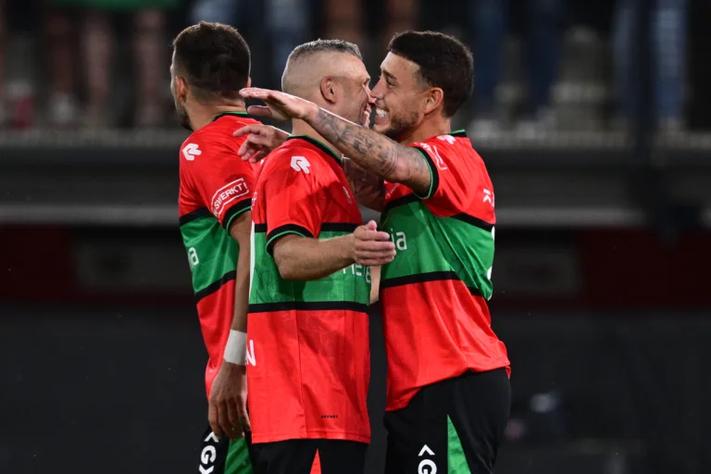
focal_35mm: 400
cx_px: 356
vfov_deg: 3.4
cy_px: 237
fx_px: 7899
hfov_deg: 5.2
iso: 1250
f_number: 3.2
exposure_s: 1/800
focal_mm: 400
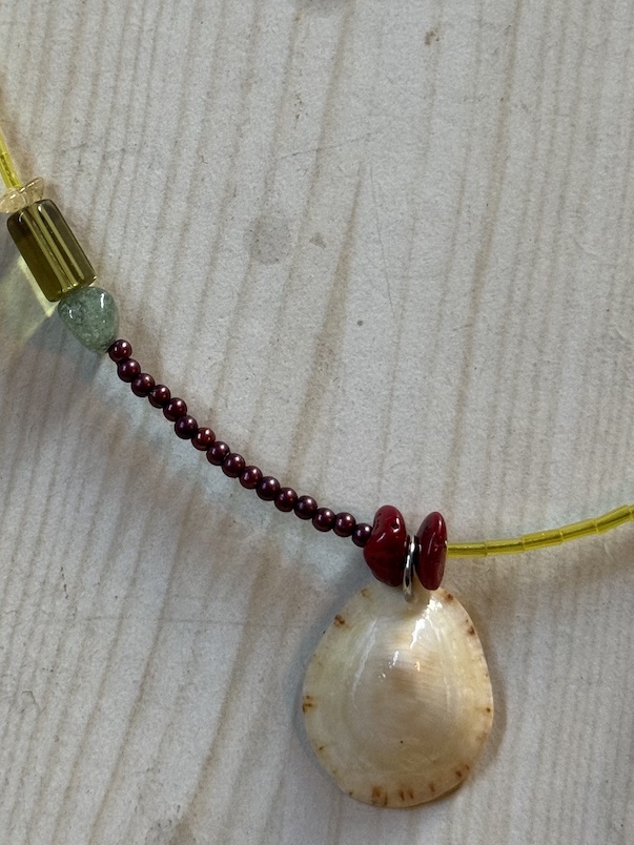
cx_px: 205
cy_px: 224
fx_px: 2100
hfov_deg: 17.1
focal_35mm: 86
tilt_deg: -79.0
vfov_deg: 22.6
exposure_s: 1/60
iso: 200
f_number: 1.78
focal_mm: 6.76
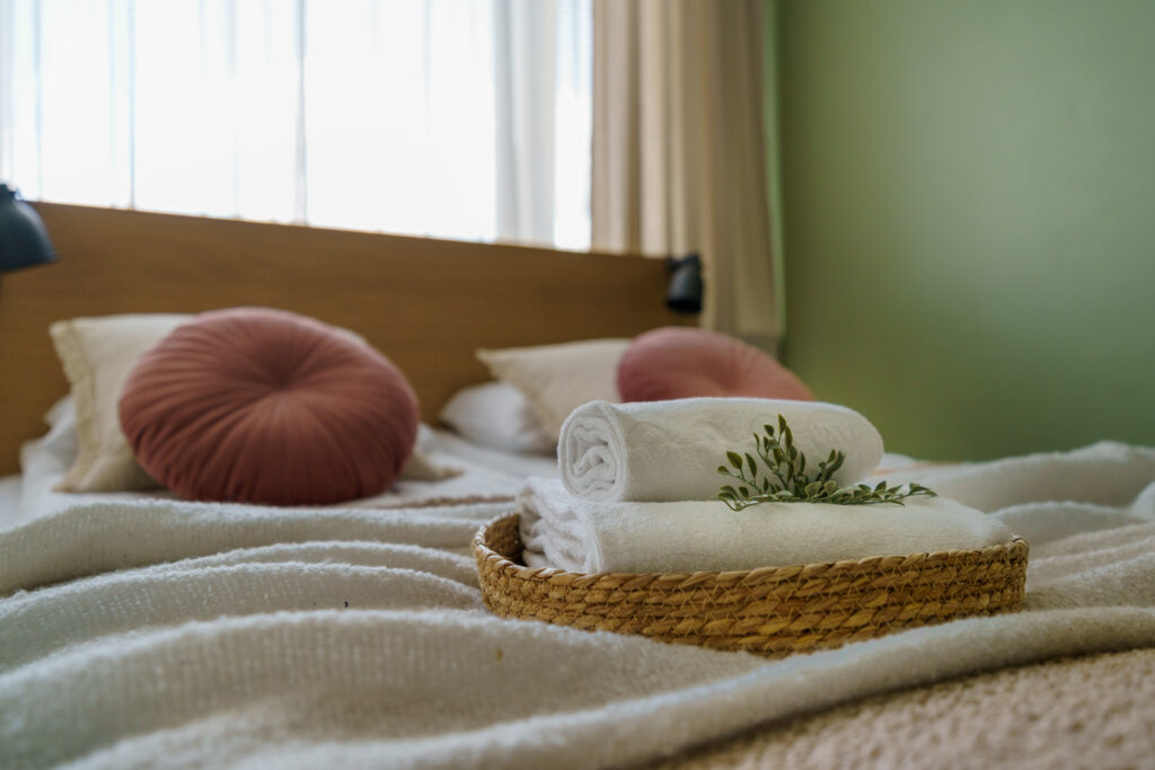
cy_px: 385
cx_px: 578
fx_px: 898
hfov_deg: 65.5
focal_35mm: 28
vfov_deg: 46.4
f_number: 2.8
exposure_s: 1/125
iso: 800
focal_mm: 28
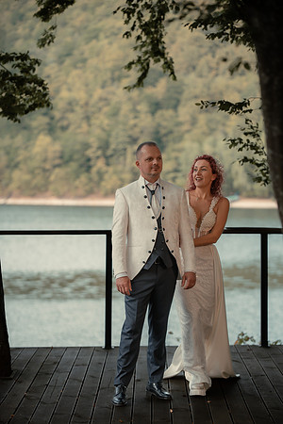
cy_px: 212
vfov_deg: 20.4
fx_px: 1179
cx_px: 142
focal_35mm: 100
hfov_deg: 13.7
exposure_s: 1/250
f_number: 2.8
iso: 500
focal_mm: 100
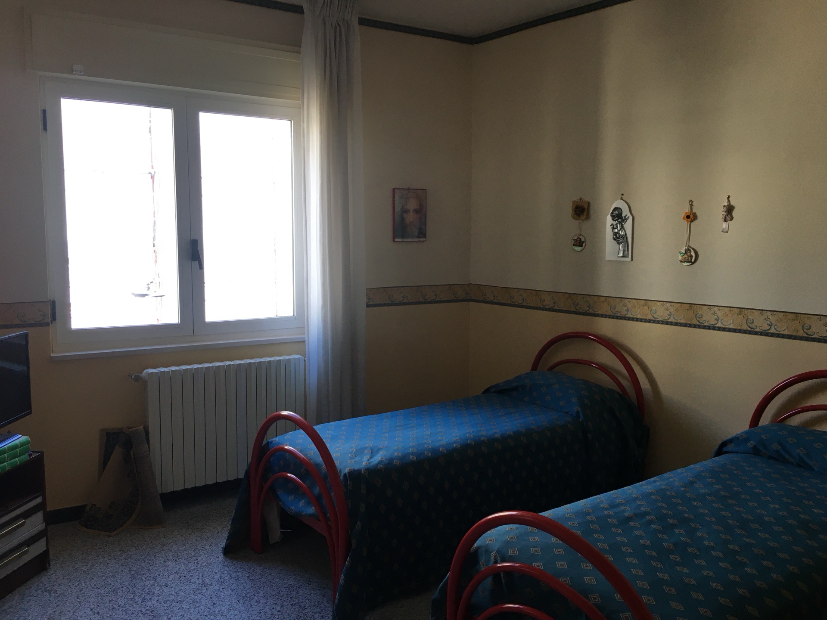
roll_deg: -0.5
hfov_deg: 61.7
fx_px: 693
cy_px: 310
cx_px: 414
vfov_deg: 48.2
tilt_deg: -5.1
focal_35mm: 29
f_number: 2.2
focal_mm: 4.15
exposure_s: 1/33
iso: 25
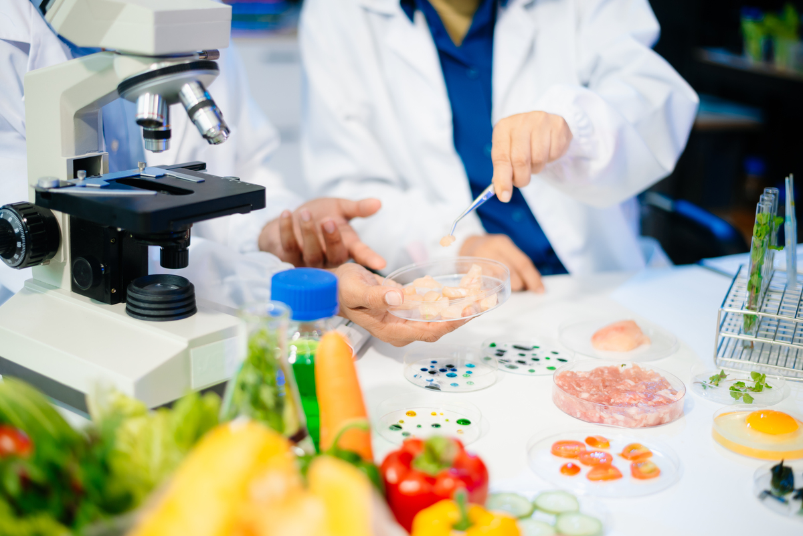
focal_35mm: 50
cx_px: 402
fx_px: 1116
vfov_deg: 27.0
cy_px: 268
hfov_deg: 39.6
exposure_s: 1/160
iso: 250
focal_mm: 50
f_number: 2
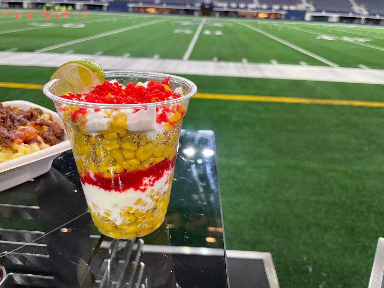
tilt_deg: -23.1
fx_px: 288
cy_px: 144
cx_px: 192
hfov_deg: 67.3
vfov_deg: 53.1
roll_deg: -1.9
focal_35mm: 26
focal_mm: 4.2
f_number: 1.6
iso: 125
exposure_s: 1/60
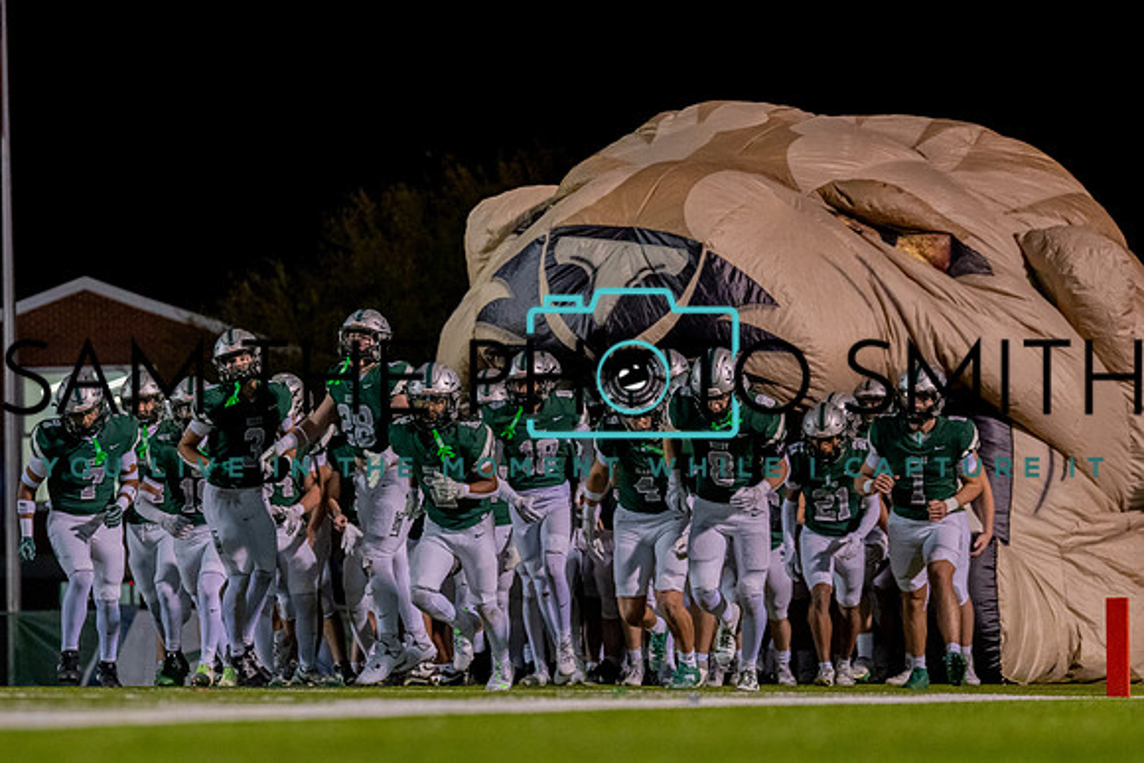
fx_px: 5025
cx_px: 519
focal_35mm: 158
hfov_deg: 13.0
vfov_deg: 8.7
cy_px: 482
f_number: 2.8
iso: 3200
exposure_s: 1/1000
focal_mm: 102
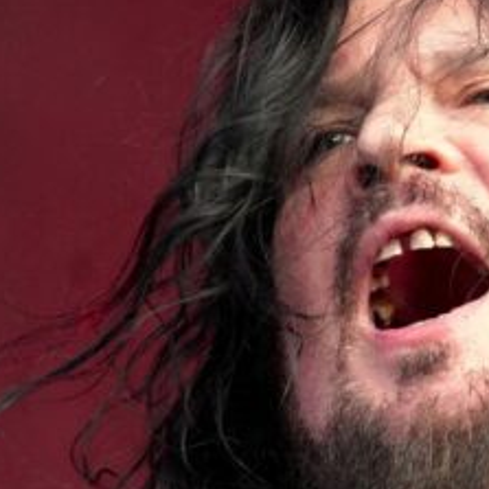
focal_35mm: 1237
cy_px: 270
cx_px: 636
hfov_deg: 1.4
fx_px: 19770
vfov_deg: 1.4
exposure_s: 1/500
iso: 2500
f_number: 6.3
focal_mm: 282
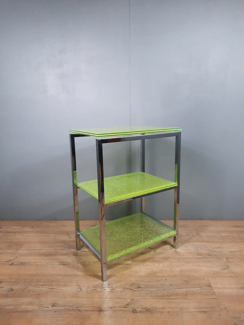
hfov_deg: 54.9
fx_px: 235
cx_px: 122
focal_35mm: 25
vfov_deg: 69.4
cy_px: 162
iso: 250
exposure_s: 1/50
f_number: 2
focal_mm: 4.6
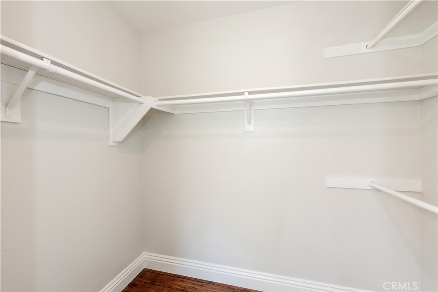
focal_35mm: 14
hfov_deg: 104.2
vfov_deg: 81.2
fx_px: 170
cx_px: 219
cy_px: 146
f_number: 5
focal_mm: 14
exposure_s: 1/100
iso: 800
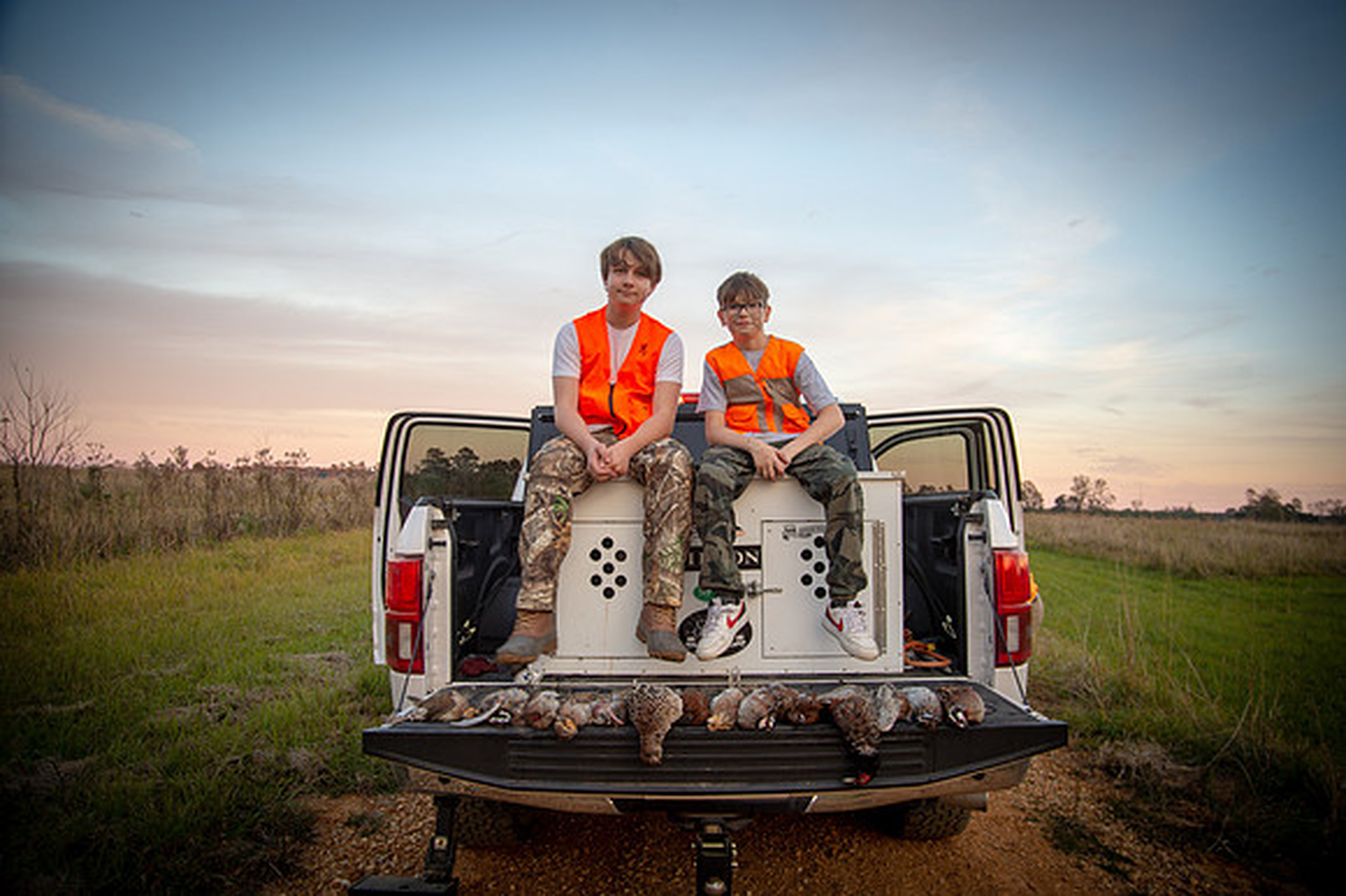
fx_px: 897
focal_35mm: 24
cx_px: 673
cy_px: 448
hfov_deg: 73.8
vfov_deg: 53.1
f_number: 5.6
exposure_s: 1/20
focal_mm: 24
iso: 100
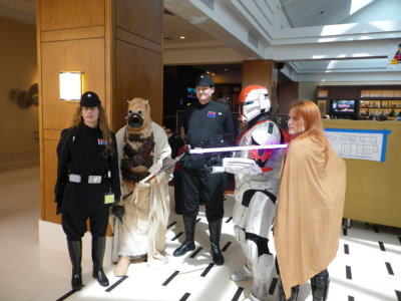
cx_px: 200
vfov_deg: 49.7
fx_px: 324
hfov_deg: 63.4
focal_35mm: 28
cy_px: 150
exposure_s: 1/60
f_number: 2.6
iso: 125
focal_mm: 4.9
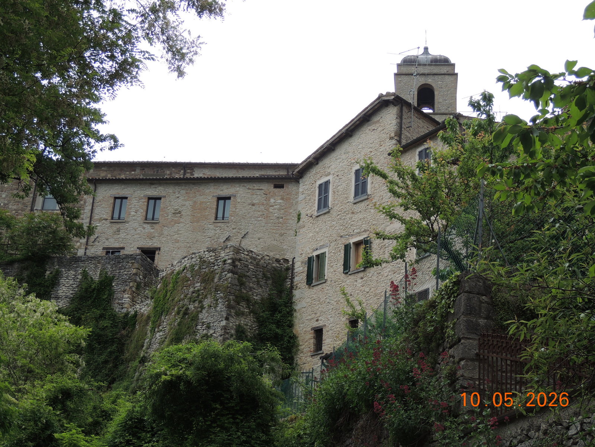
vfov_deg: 26.6
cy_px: 224
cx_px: 298
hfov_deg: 34.9
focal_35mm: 55
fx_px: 945
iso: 100
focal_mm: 9.8
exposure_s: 1/400
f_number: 3.7
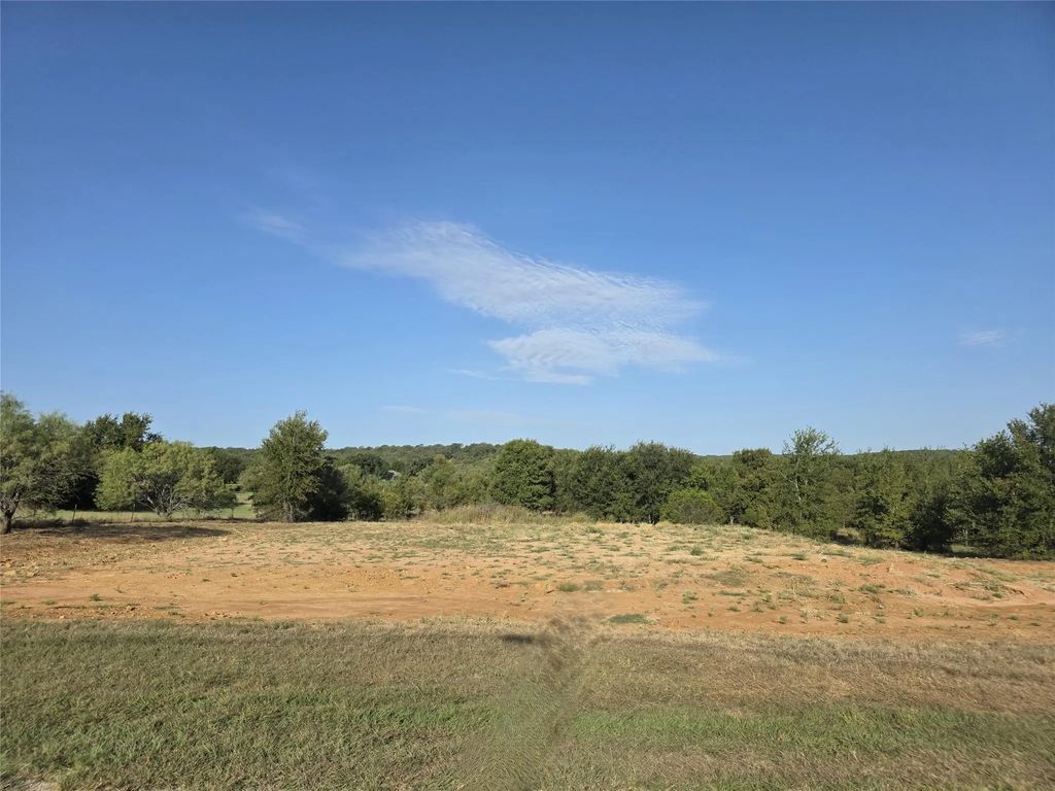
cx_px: 528
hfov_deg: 73.9
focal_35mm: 23
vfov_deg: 58.9
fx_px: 701
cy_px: 396
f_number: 1.7
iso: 80
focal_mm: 6.3
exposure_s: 1/6355
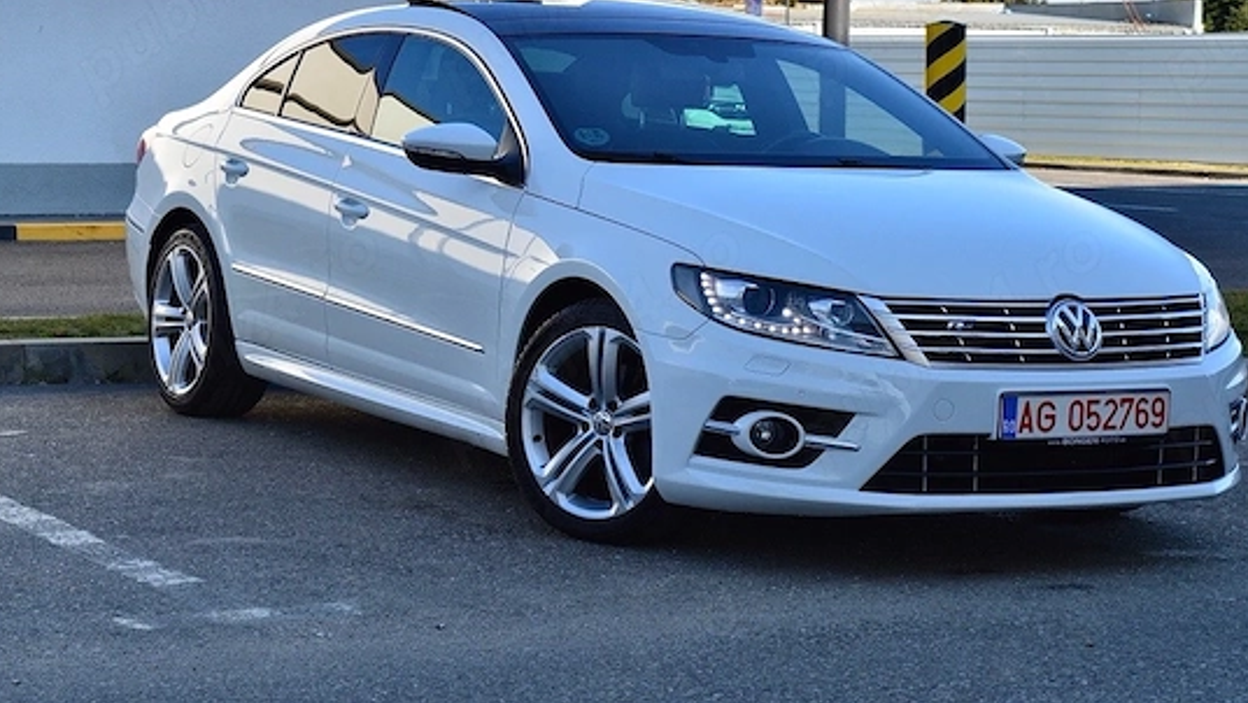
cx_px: 682
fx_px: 3197
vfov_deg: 12.5
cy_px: 294
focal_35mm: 97
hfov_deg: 22.1
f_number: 10
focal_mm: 55
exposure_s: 1/320
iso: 400
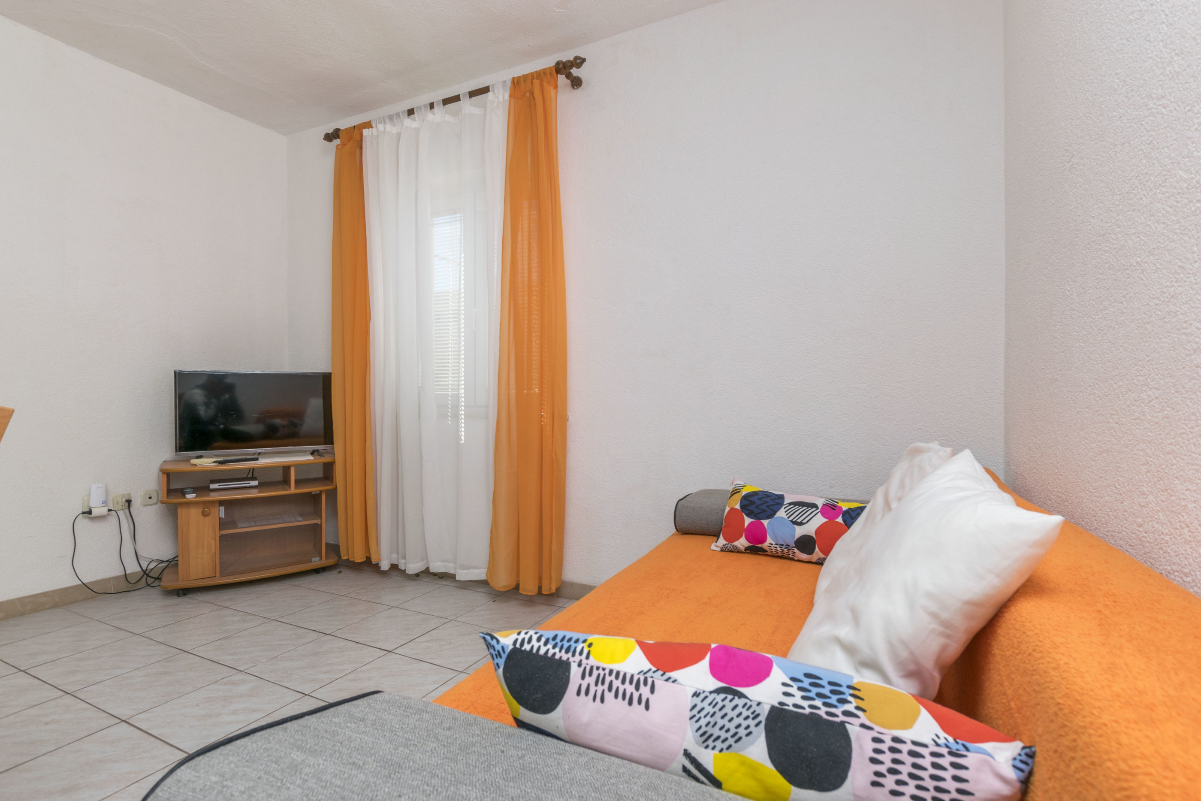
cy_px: 400
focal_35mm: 16
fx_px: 550
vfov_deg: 72.1
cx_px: 600
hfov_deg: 95.0
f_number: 8
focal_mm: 11
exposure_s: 1/160
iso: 100
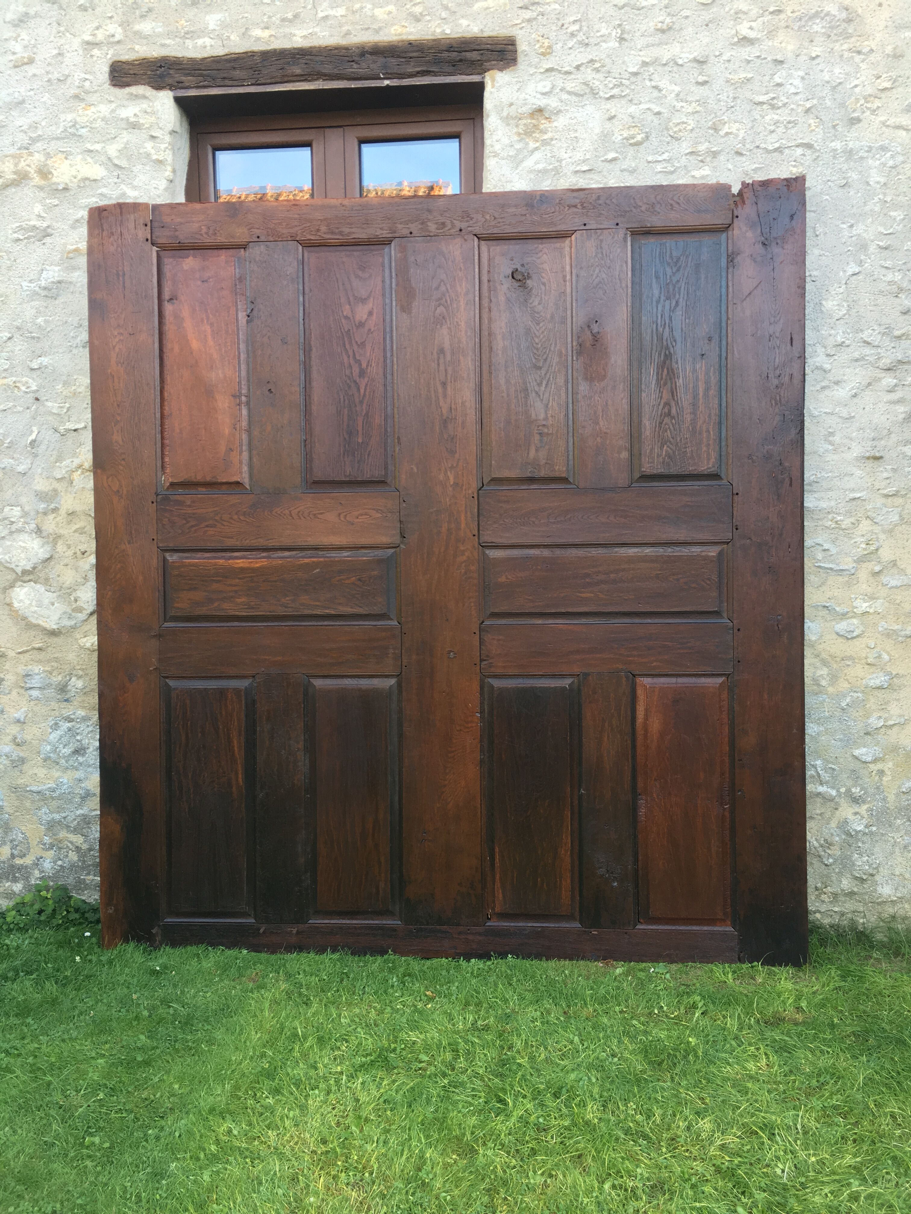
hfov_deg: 48.2
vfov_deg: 61.7
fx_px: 1018
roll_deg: +0.6
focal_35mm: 29
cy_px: 607
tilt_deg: -2.6
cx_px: 456
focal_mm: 4.15
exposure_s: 1/50
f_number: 2.2
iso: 32
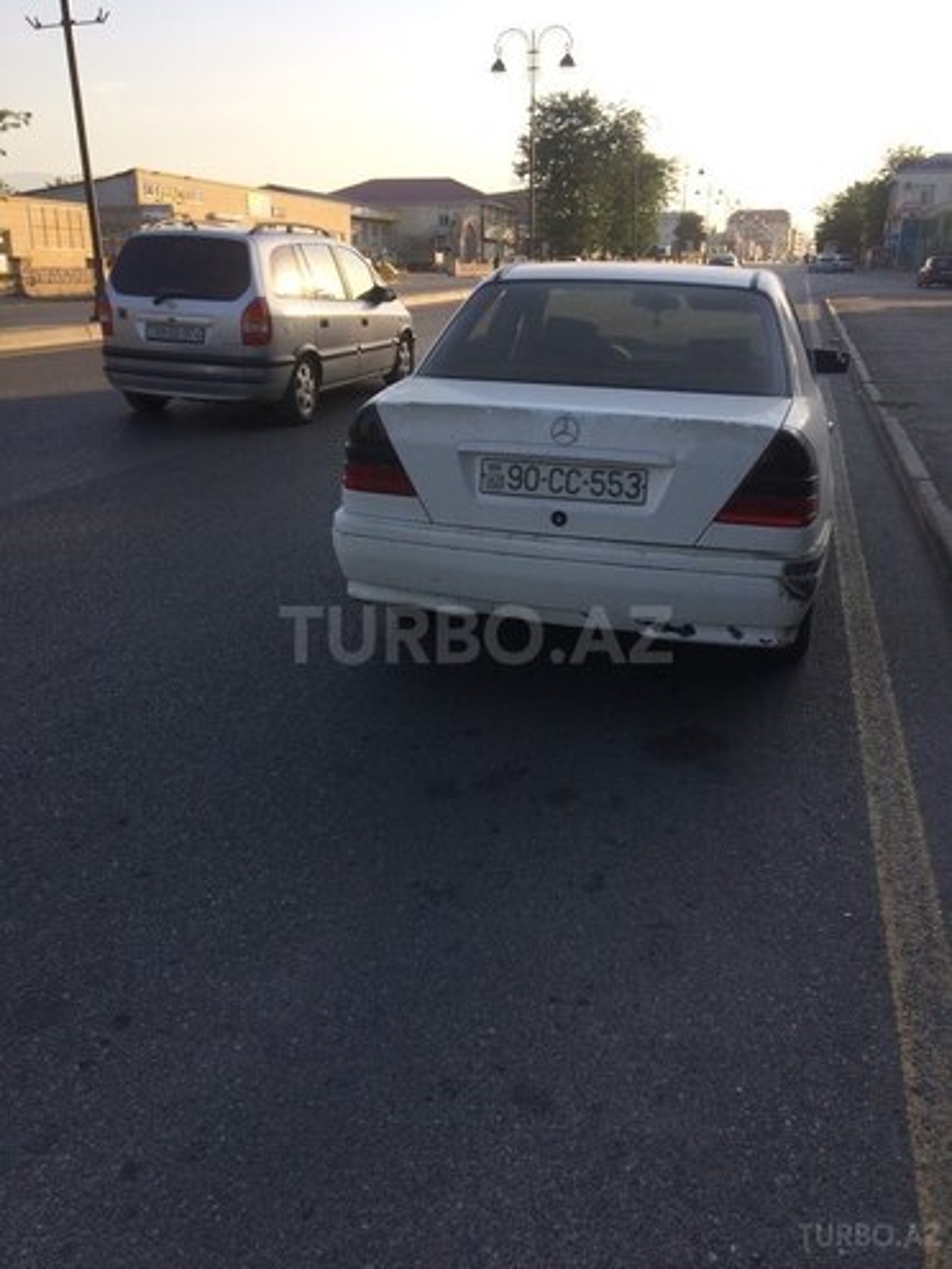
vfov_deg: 61.7
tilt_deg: -19.6
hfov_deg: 48.2
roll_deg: +0.8
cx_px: 476
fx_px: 1063
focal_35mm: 29
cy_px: 634
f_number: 2.2
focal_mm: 4.15
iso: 32
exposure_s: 1/820
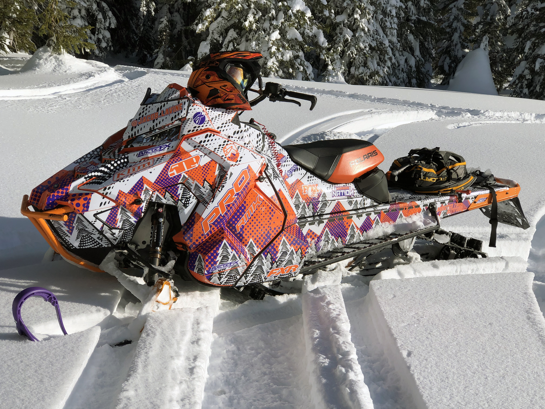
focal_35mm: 57
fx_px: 897
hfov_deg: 33.8
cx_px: 272
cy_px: 204
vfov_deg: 25.7
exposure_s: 1/1333
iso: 20
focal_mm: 6.6
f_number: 2.8
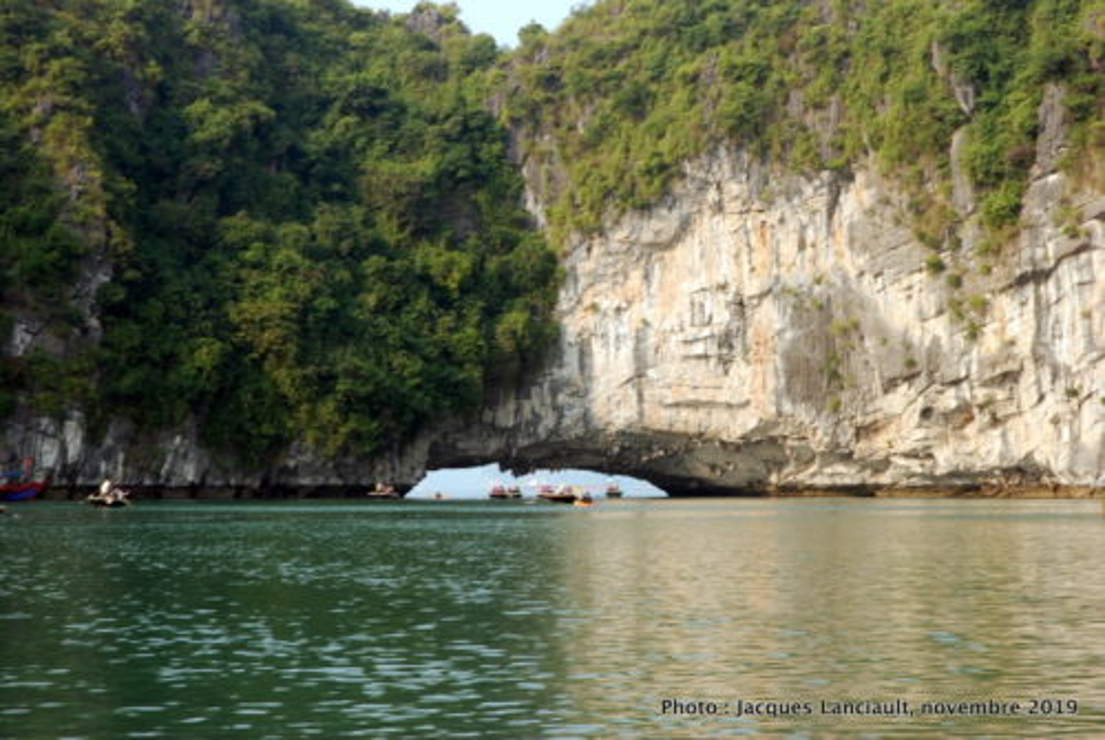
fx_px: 2767
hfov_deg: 22.6
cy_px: 370
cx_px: 552
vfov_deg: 15.2
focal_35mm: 90
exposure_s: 1/40
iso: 100
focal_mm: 60
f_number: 11
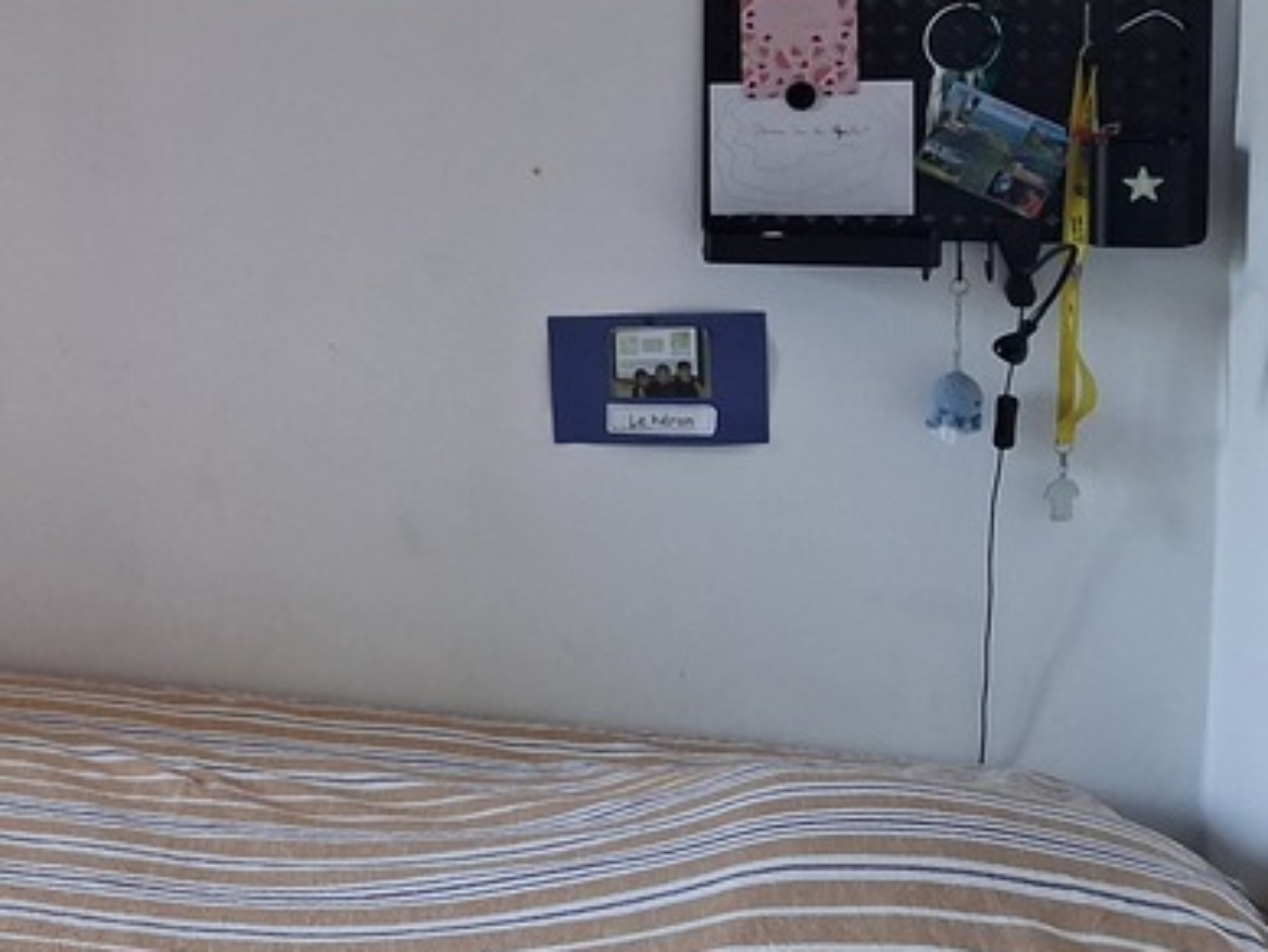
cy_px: 183
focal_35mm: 71
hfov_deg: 24.1
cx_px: -365
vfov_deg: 20.5
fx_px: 2602
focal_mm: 4
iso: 400
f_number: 1.8
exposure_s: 1/50
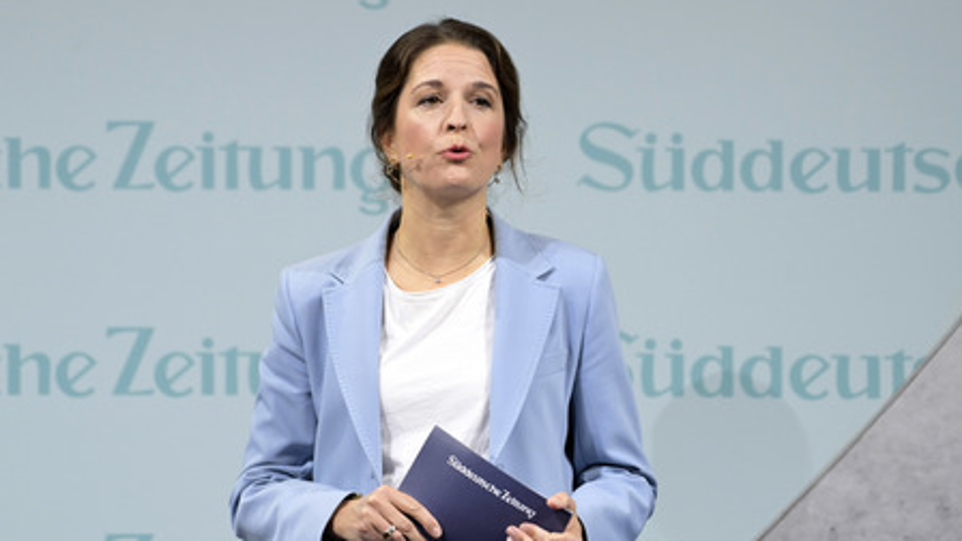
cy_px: 320
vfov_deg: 4.1
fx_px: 7525
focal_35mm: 295
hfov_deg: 7.3
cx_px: 480
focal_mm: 280
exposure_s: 1/500
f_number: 5.6
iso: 4000
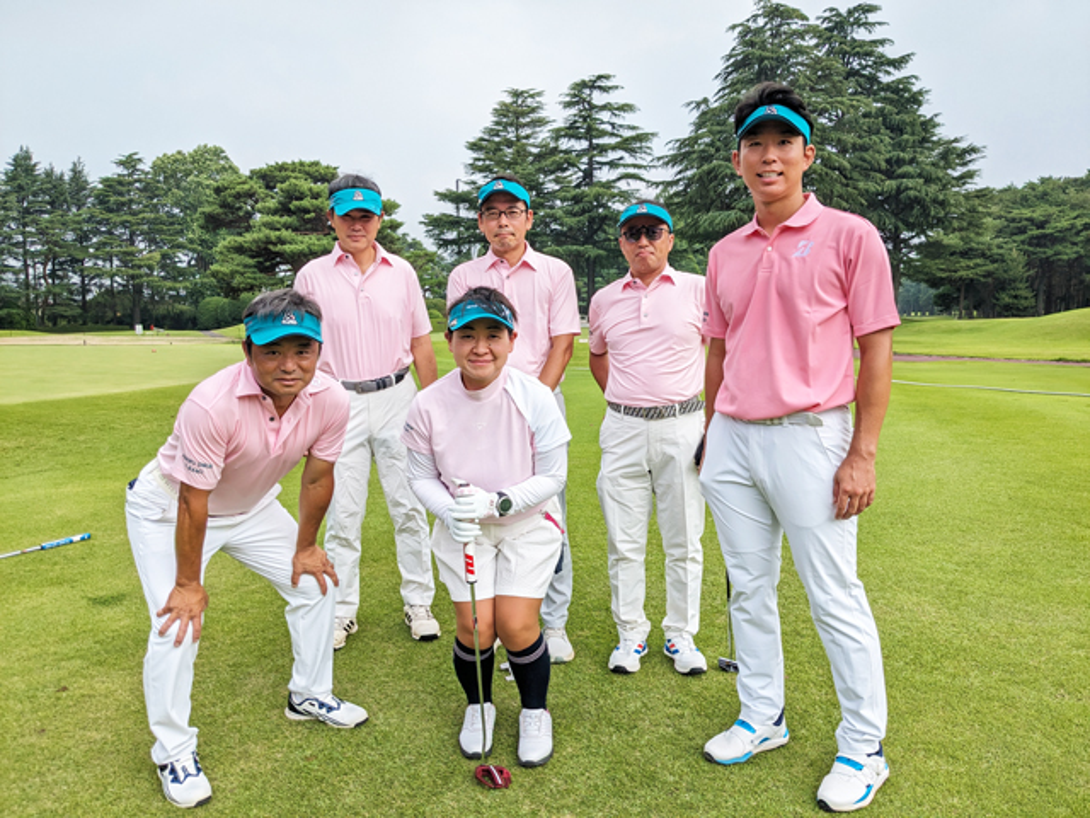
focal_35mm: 27
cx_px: 545
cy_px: 409
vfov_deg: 51.4
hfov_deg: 65.3
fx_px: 850
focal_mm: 4.38
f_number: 1.73
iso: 66
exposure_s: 1/2597
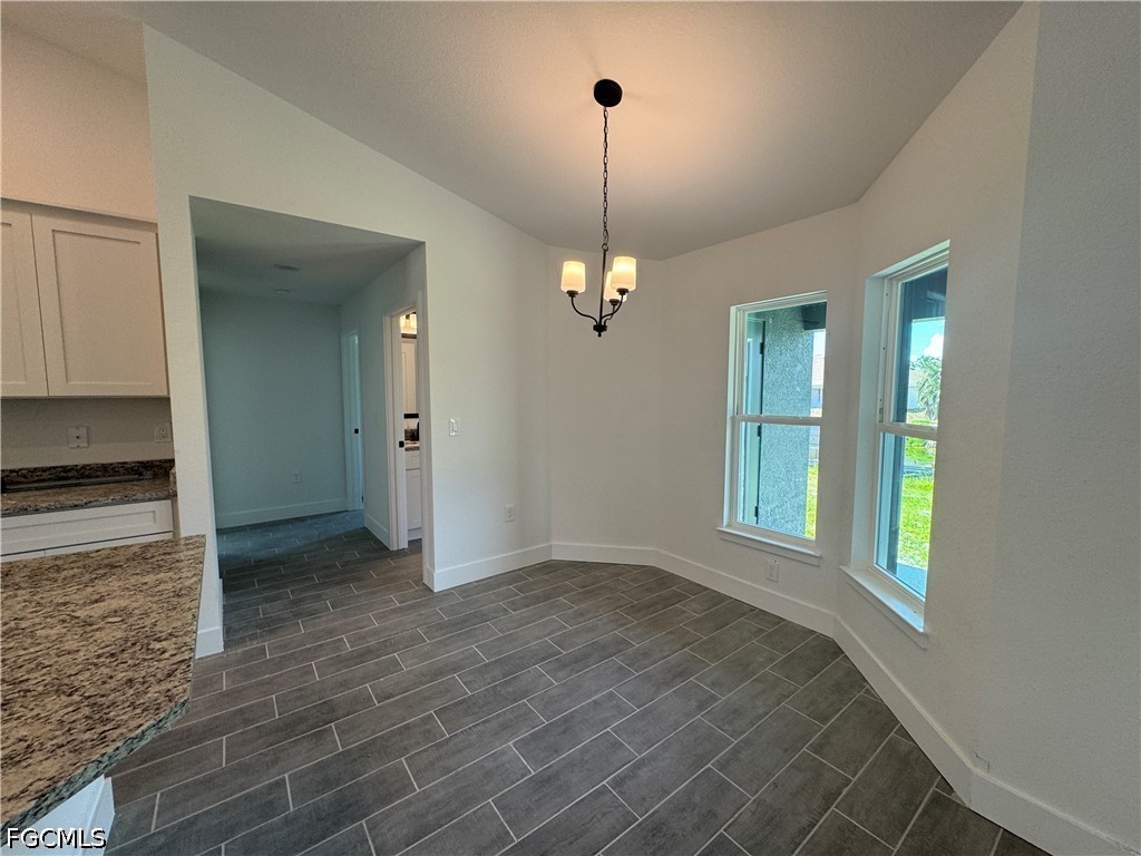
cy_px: 428
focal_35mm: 14
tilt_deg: -3.1
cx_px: 570
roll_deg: +0.4
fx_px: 461
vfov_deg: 85.7
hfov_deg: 102.1
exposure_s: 1/120
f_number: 2.2
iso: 100
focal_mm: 2.22
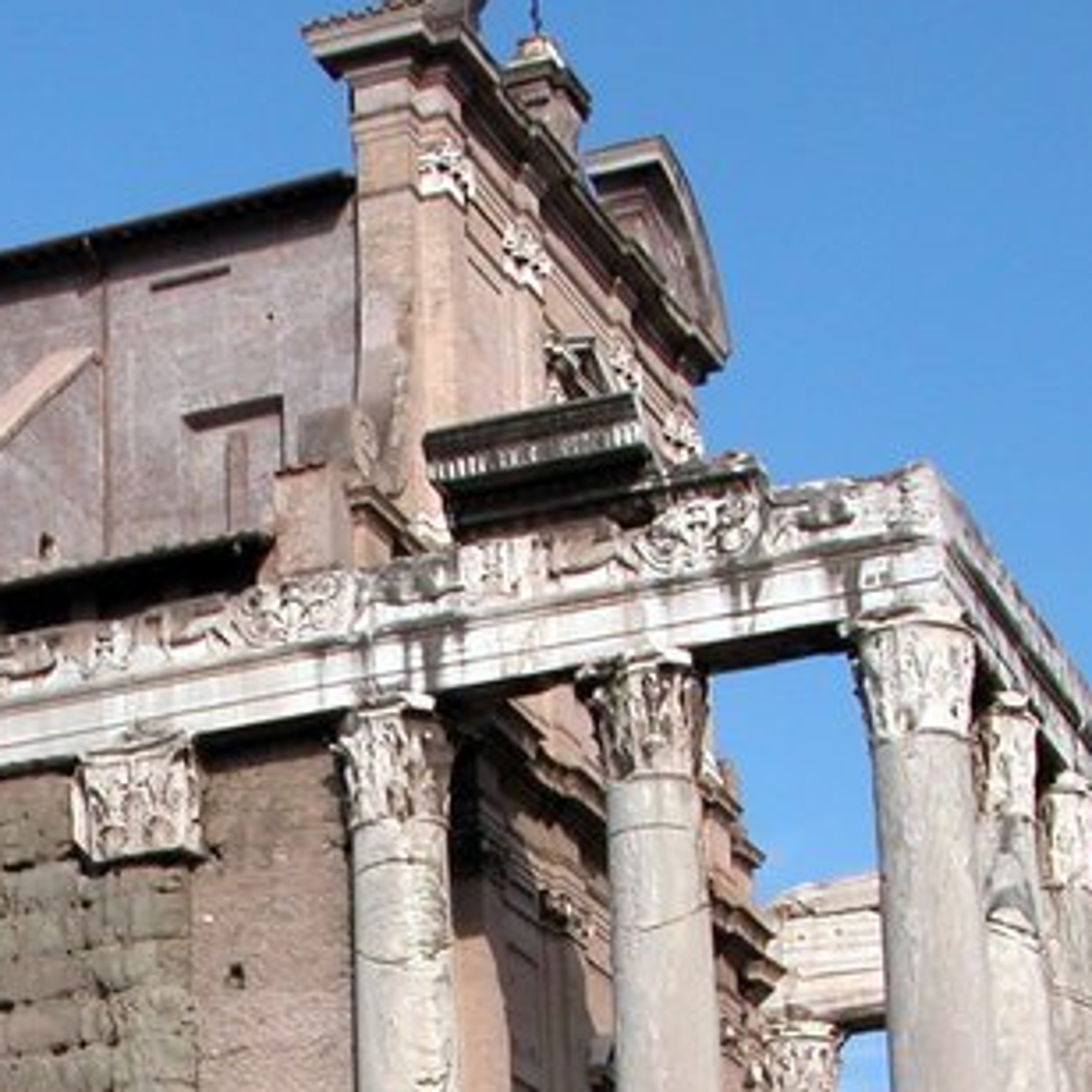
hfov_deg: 16.6
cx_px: 67
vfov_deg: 16.5
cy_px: 1124
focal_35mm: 103
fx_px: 3676
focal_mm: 8.9
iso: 100
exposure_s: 1/391
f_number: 6.3
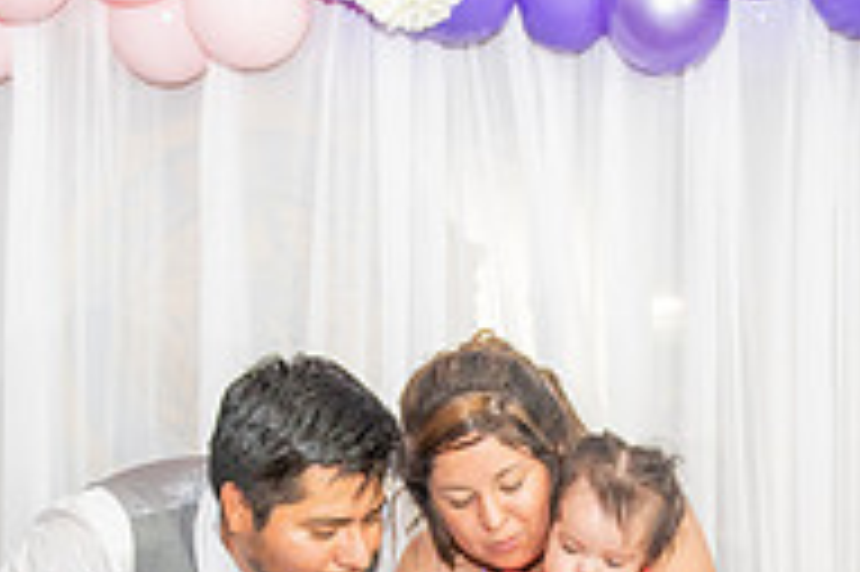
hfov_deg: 27.7
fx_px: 1742
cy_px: 718
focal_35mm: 73
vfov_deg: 17.6
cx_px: 446
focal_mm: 24
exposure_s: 1/125
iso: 1000
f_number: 2.8
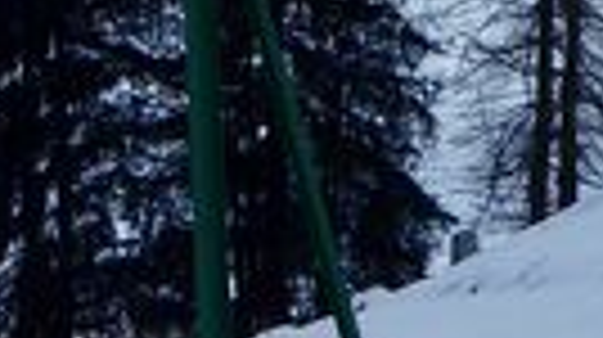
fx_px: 5717
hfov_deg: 6.0
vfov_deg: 3.4
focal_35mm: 358
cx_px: 162
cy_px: 345
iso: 80
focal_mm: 8.4
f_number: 4
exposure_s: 1/1000
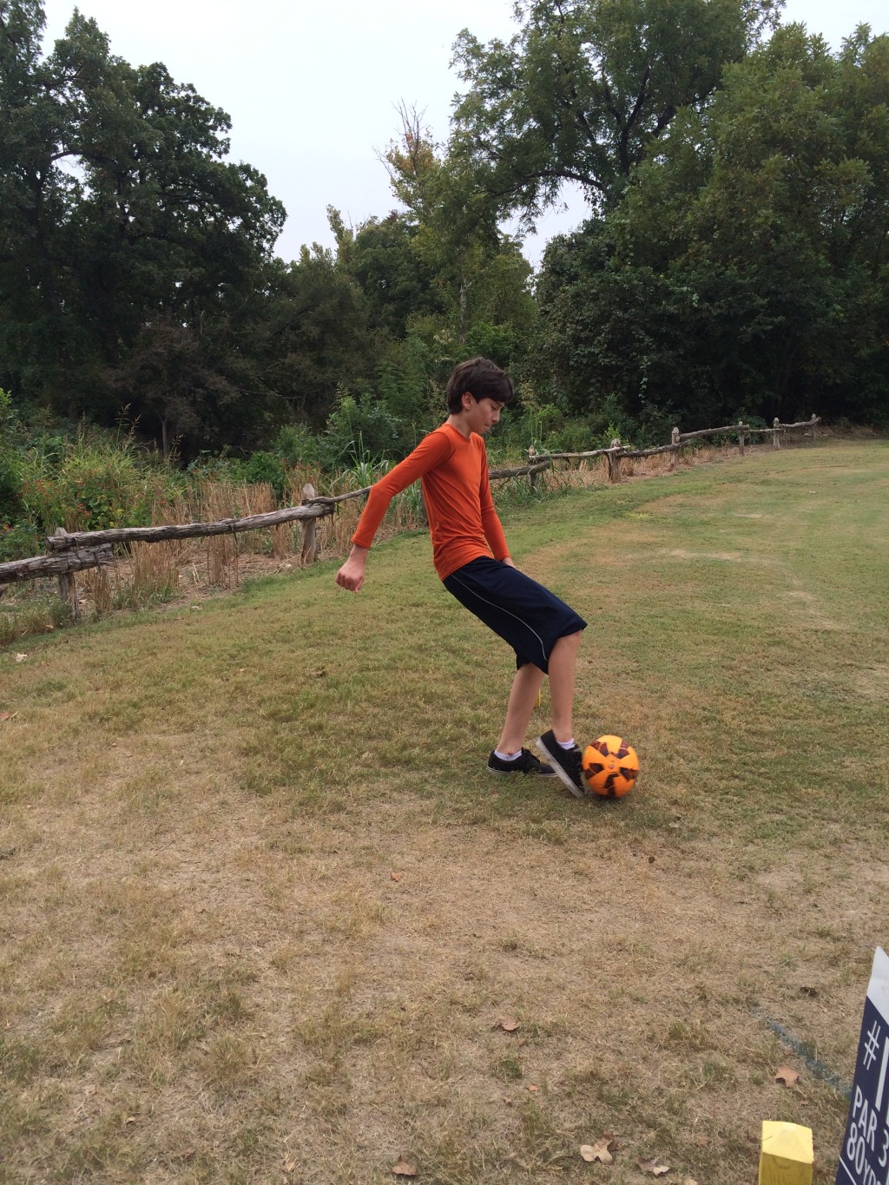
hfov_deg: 48.2
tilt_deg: -11.4
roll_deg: +2.6
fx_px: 993
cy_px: 592
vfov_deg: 61.7
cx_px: 444
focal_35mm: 29
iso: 32
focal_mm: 4.15
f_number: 2.2
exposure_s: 1/855
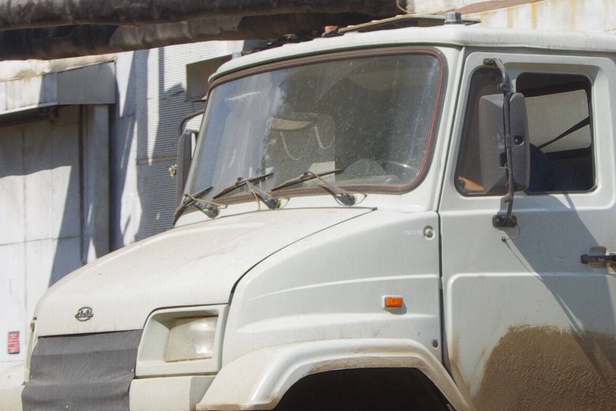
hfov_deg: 9.6
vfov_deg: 6.4
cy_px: 215
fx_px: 3662
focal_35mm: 214
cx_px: 491
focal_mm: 55
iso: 200
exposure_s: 1/200
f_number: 13
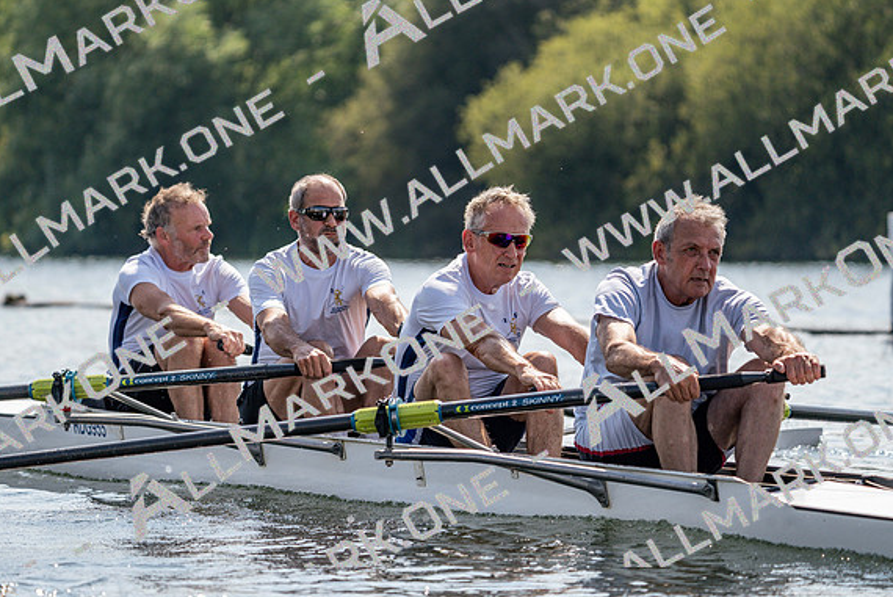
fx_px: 6032
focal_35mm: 243
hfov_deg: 8.5
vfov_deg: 5.7
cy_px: 298
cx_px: 448
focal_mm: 239
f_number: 5.6
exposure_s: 1/1600
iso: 250
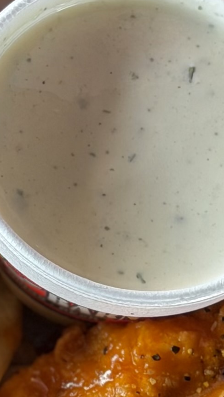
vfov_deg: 9.9
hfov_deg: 5.6
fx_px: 2290
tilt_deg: -75.4
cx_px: -55
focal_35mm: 217
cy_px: 201
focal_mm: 6.76
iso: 64
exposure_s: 1/60
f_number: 1.78
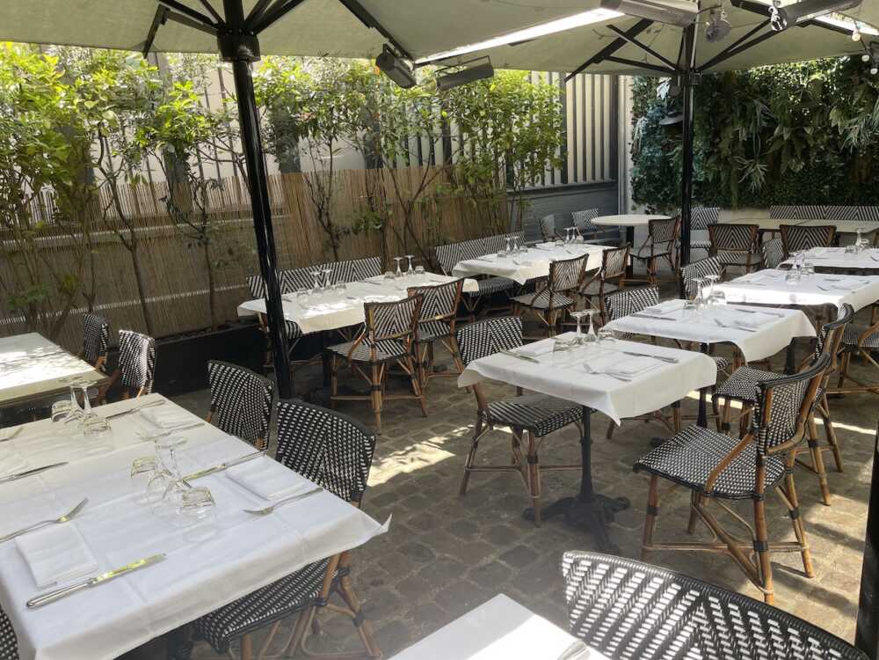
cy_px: 330
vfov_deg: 54.9
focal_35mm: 25
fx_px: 635
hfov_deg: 69.4
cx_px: 440
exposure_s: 1/178
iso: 32
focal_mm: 5.1
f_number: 1.6
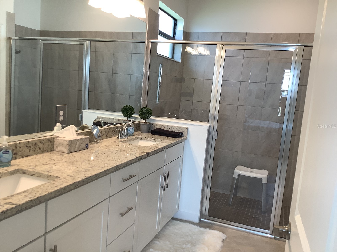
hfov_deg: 58.4
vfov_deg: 45.4
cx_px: 168
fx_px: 302
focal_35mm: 31
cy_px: 126
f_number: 2.4
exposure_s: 1/60
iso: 50
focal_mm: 3.3
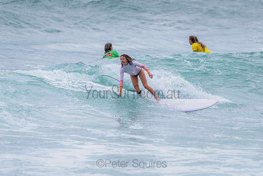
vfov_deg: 2.2
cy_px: 82
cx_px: 143
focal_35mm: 613
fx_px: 4479
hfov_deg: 3.4
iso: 800
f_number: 5.6
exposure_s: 1/2000
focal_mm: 500
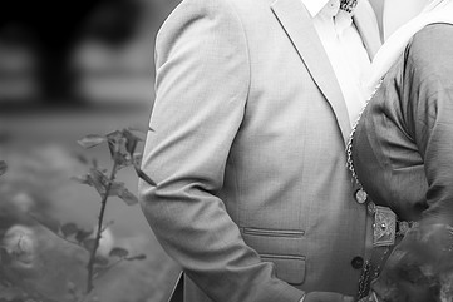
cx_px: 341
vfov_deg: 6.7
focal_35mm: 204
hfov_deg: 10.1
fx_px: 2568
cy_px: 62
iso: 100
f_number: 1.4
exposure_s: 1/1600
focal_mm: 85
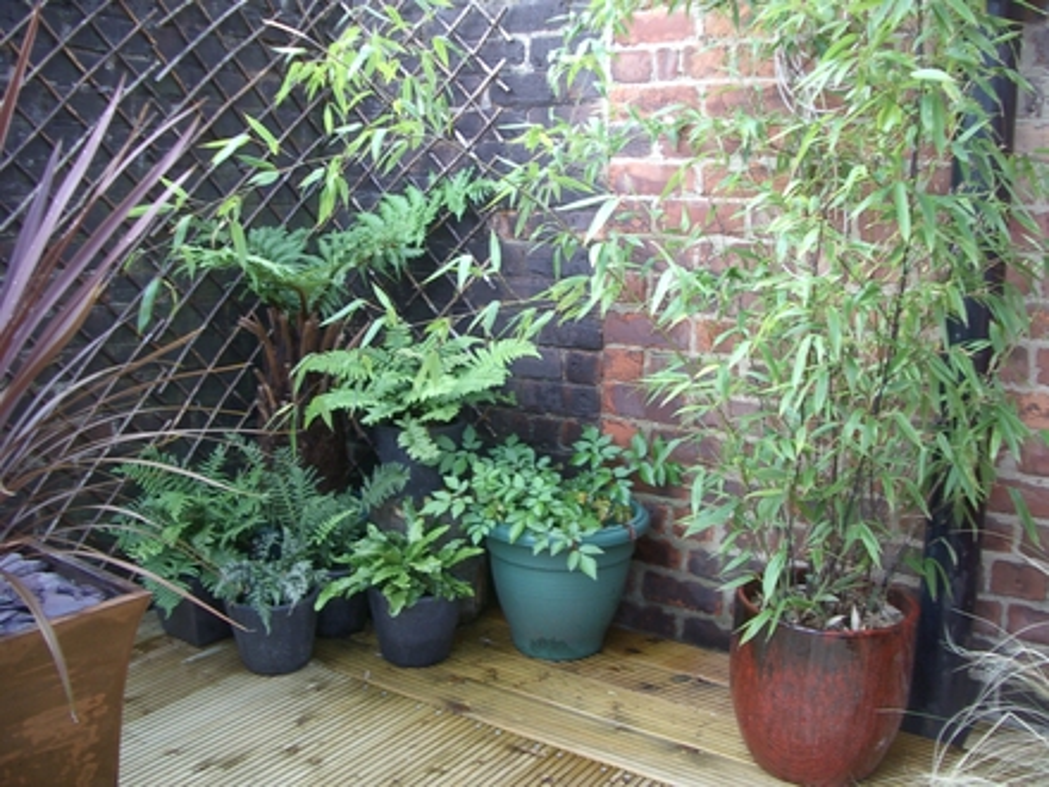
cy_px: 394
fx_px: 1061
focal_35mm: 35
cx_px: 524
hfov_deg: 52.6
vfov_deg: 40.7
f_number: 2.6
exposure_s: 1/40
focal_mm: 5.8
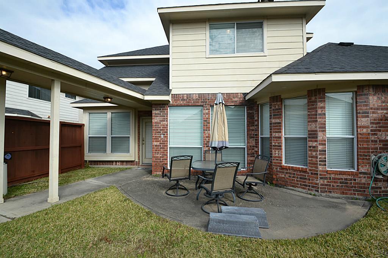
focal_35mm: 15
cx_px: 194
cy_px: 129
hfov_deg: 100.4
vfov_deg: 77.3
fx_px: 162
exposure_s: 1/200
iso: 100
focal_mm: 10
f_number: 7.1
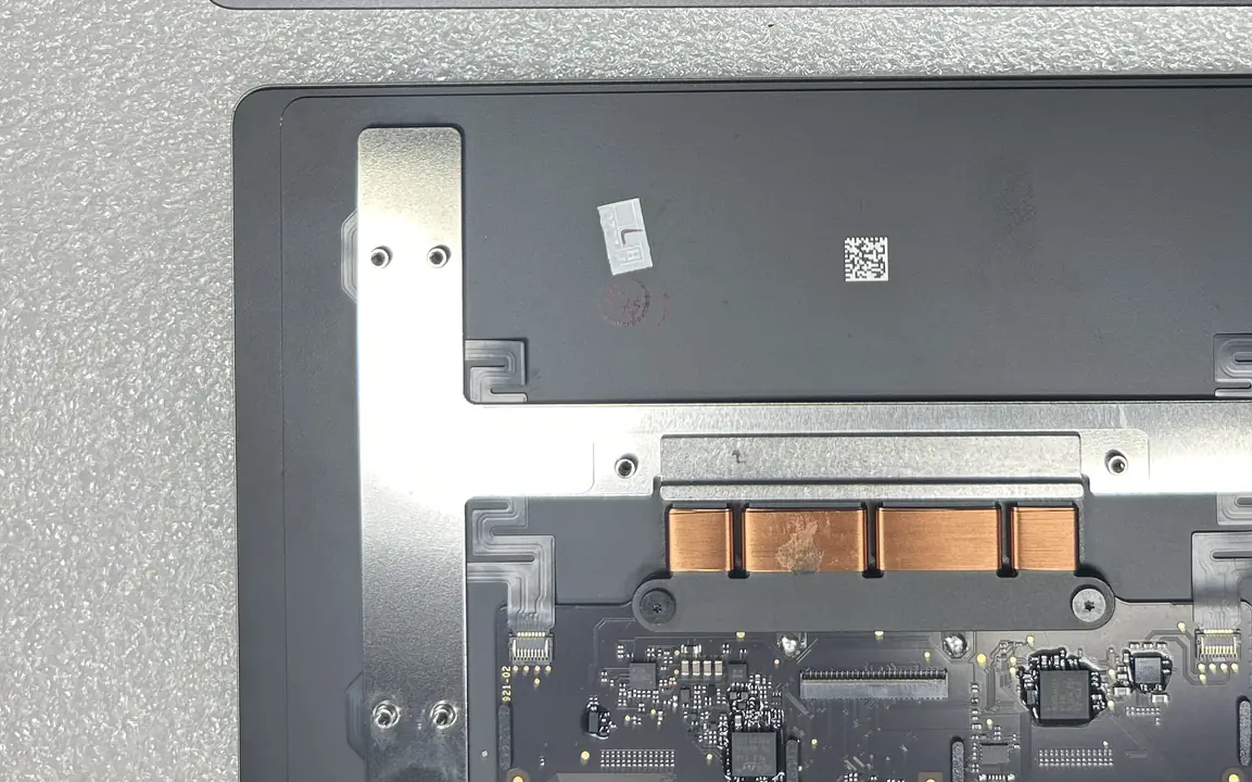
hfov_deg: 39.3
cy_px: -57
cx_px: 796
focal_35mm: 51
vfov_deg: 23.9
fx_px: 1740
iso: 40
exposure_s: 1/209
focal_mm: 5.7
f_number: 1.5
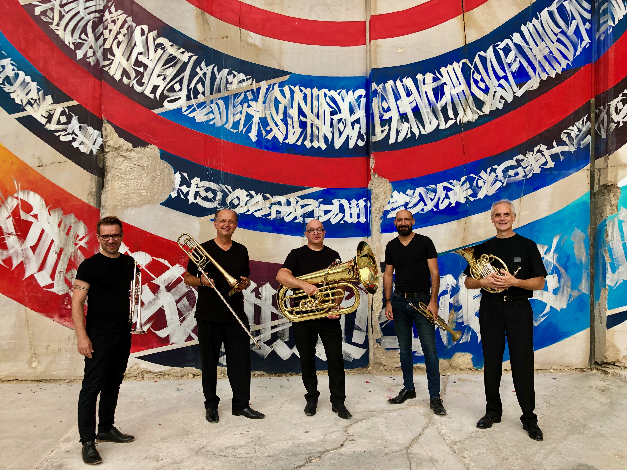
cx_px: 314
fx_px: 507
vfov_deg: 49.7
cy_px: 235
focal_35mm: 28
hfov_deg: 63.4
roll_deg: -0.3
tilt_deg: +1.1
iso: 40
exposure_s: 1/120
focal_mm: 3.99
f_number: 1.8
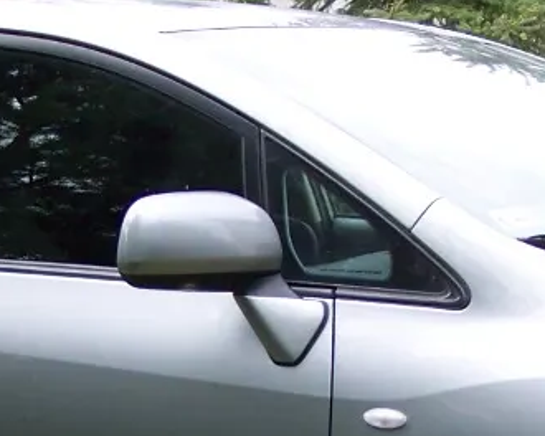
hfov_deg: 13.4
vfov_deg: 10.7
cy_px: 395
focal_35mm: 144
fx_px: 2323
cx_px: 287
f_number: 2.8
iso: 64
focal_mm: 6.3
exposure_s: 1/200
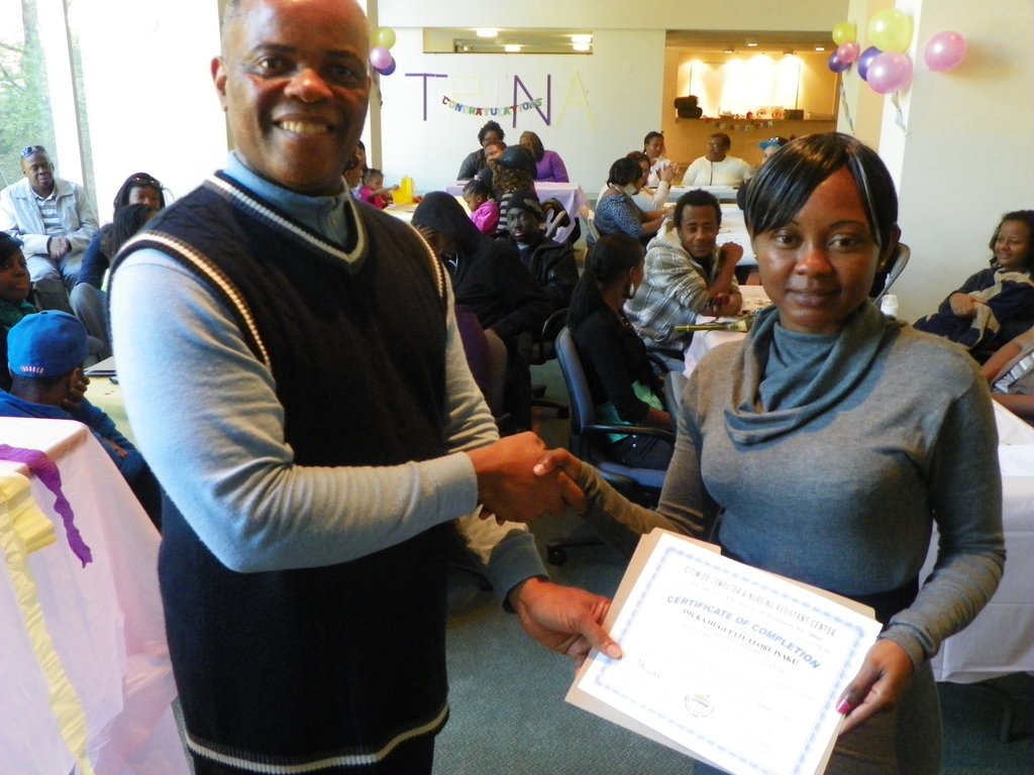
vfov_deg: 42.9
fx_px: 986
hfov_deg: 55.4
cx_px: 517
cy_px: 388
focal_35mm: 33
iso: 400
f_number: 2.8
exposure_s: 1/25
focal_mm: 5.9
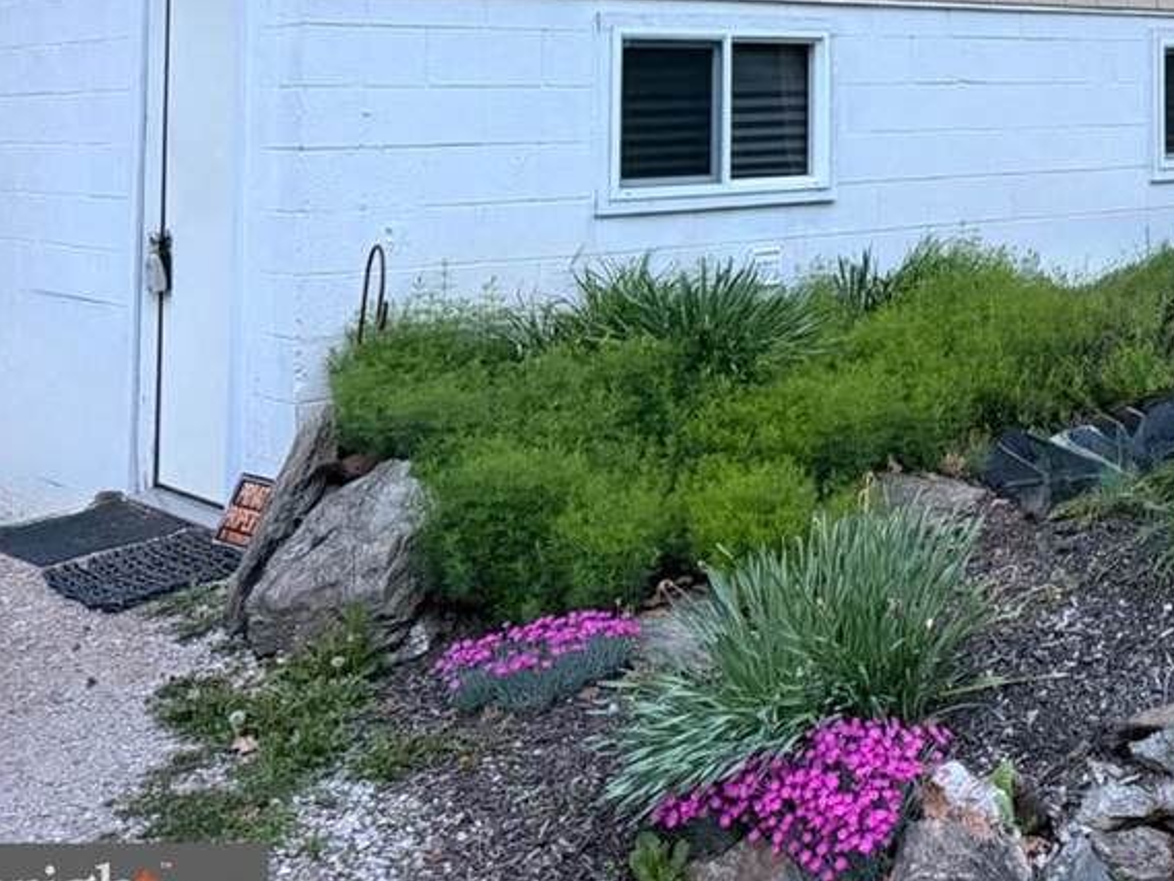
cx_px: 1267
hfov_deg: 31.8
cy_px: -41
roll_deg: +0.8
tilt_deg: +3.8
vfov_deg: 25.4
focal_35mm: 54
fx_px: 1832
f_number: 1.78
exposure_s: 1/49
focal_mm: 6.76
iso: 800
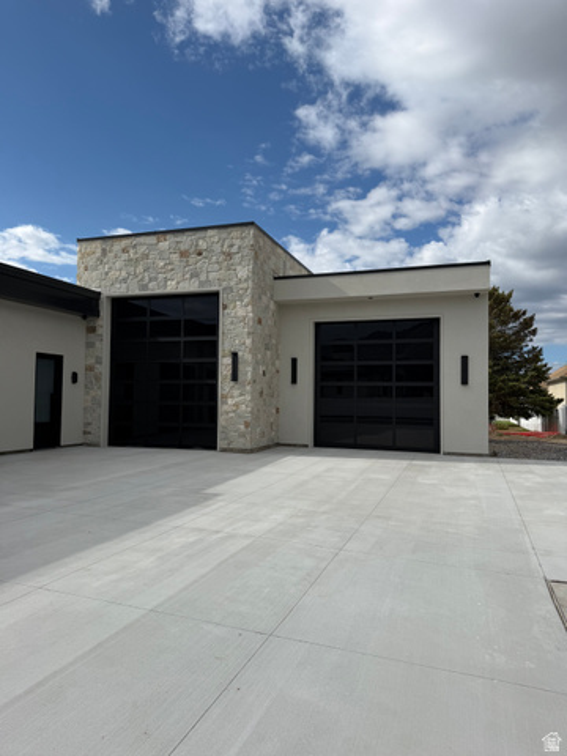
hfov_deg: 56.8
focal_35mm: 24
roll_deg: -0.7
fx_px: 524
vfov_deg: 71.6
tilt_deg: +3.1
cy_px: 378
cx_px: 284
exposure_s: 1/7353
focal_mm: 6.76
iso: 80
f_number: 1.78
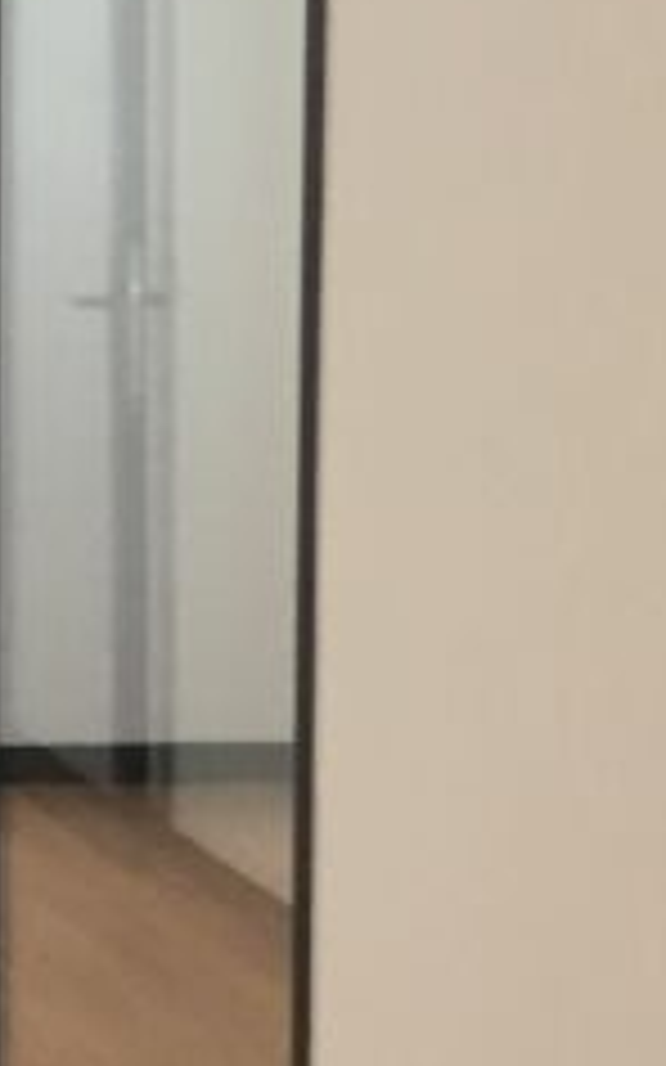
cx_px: -1318
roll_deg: +2.9
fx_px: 3865
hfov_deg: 8.3
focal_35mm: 133
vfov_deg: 15.7
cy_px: 364
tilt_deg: -9.5
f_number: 2.2
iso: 64
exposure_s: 1/33
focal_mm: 4.15
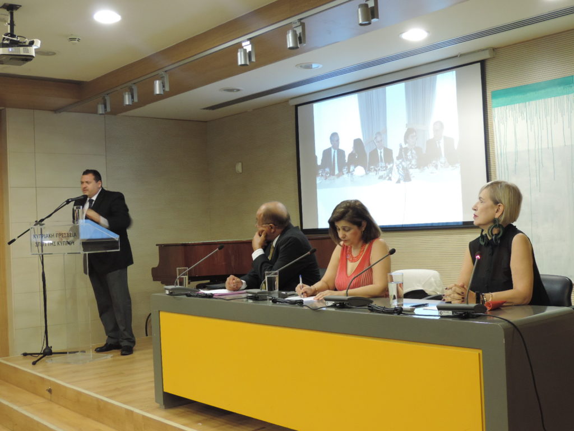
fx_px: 713
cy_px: 216
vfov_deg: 33.6
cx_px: 287
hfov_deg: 43.9
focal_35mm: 43
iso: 400
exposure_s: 1/15
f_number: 3.4
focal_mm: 7.6
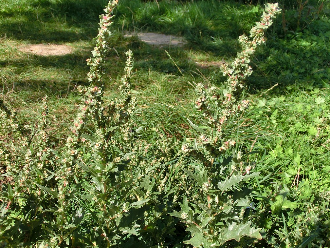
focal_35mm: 50
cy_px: 138
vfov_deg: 29.1
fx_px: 477
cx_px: 165
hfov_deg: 38.2
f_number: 4
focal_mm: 7.38
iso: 100
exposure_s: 1/640
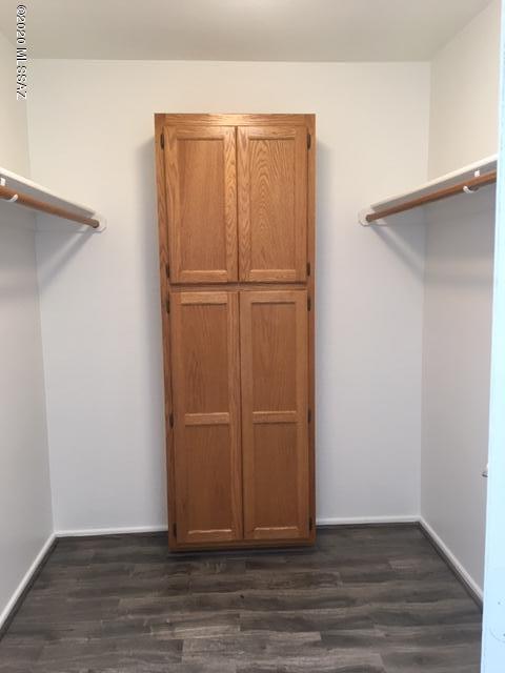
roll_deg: +0.0
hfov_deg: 48.2
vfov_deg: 61.7
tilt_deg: -7.9
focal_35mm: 29
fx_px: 564
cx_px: 252
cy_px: 336
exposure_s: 1/30
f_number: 2.2
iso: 80
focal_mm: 4.15
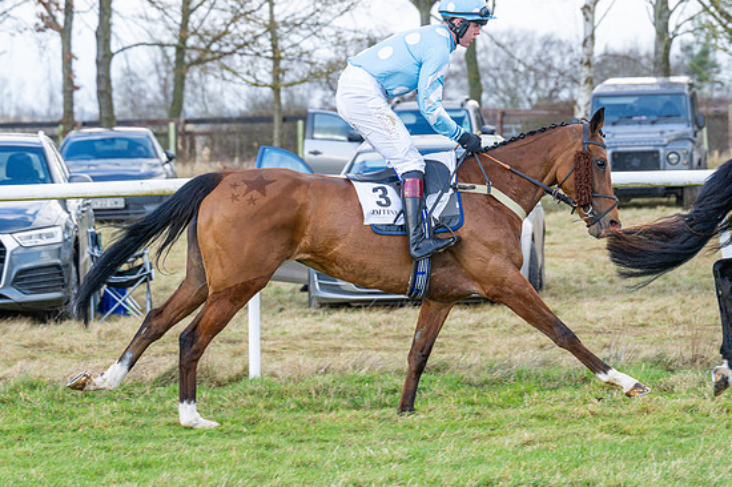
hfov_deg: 10.6
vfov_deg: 7.0
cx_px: 435
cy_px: 213
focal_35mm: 195
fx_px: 3962
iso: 500
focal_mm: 103
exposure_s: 1/1000
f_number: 4
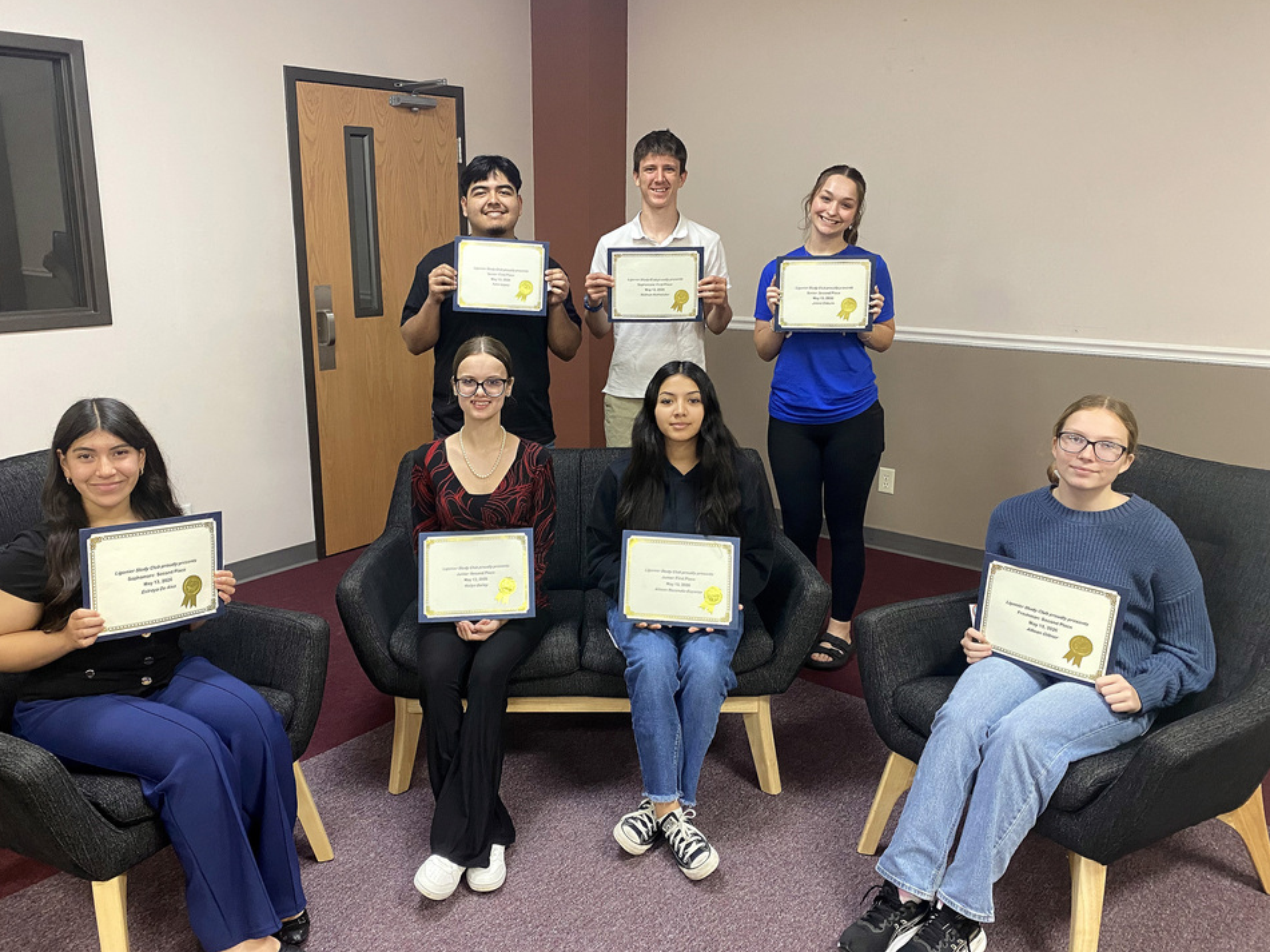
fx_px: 1027
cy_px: 462
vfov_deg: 49.7
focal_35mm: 28
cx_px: 593
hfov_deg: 63.4
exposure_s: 1/60
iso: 250
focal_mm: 4.25
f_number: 1.8
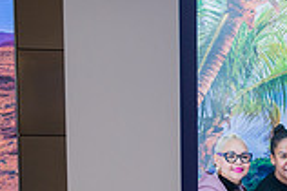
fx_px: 908
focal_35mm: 114
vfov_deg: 11.8
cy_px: 211
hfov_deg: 16.5
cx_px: 420
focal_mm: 31
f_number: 3.2
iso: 1250
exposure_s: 1/500
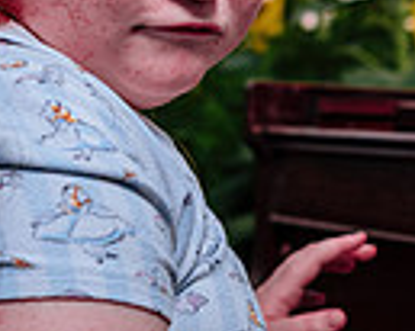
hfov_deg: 15.4
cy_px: 76
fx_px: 1436
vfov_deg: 13.1
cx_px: 589
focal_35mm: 117
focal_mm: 26
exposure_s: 1/160
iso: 64
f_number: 3.2
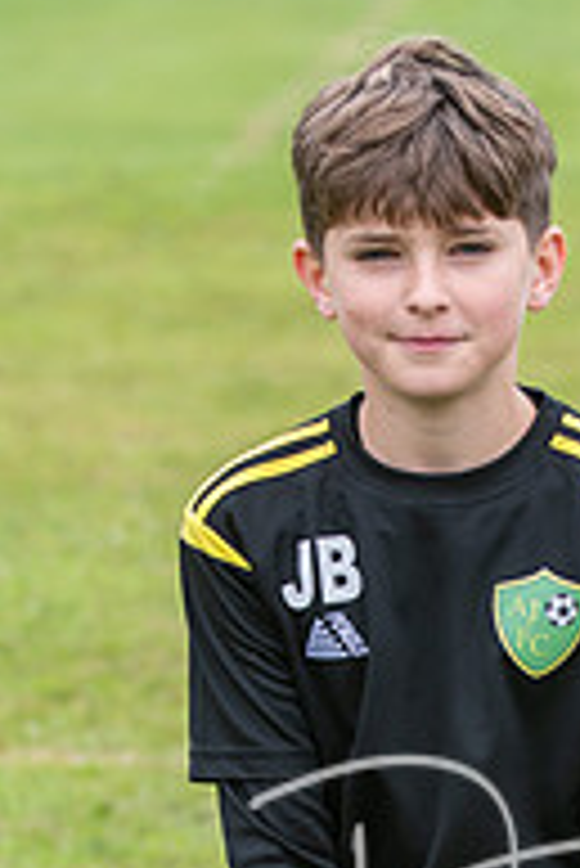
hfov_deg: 3.9
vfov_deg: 5.8
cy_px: 940
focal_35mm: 356
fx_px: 8587
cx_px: 418
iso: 500
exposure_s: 1/320
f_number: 5
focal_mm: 102
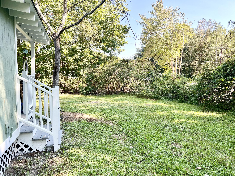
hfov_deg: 67.3
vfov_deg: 53.1
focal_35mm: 26
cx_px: 118
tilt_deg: -5.2
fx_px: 177
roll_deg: +0.5
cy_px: 88
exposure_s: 1/443
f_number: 1.5
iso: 50
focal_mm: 5.7
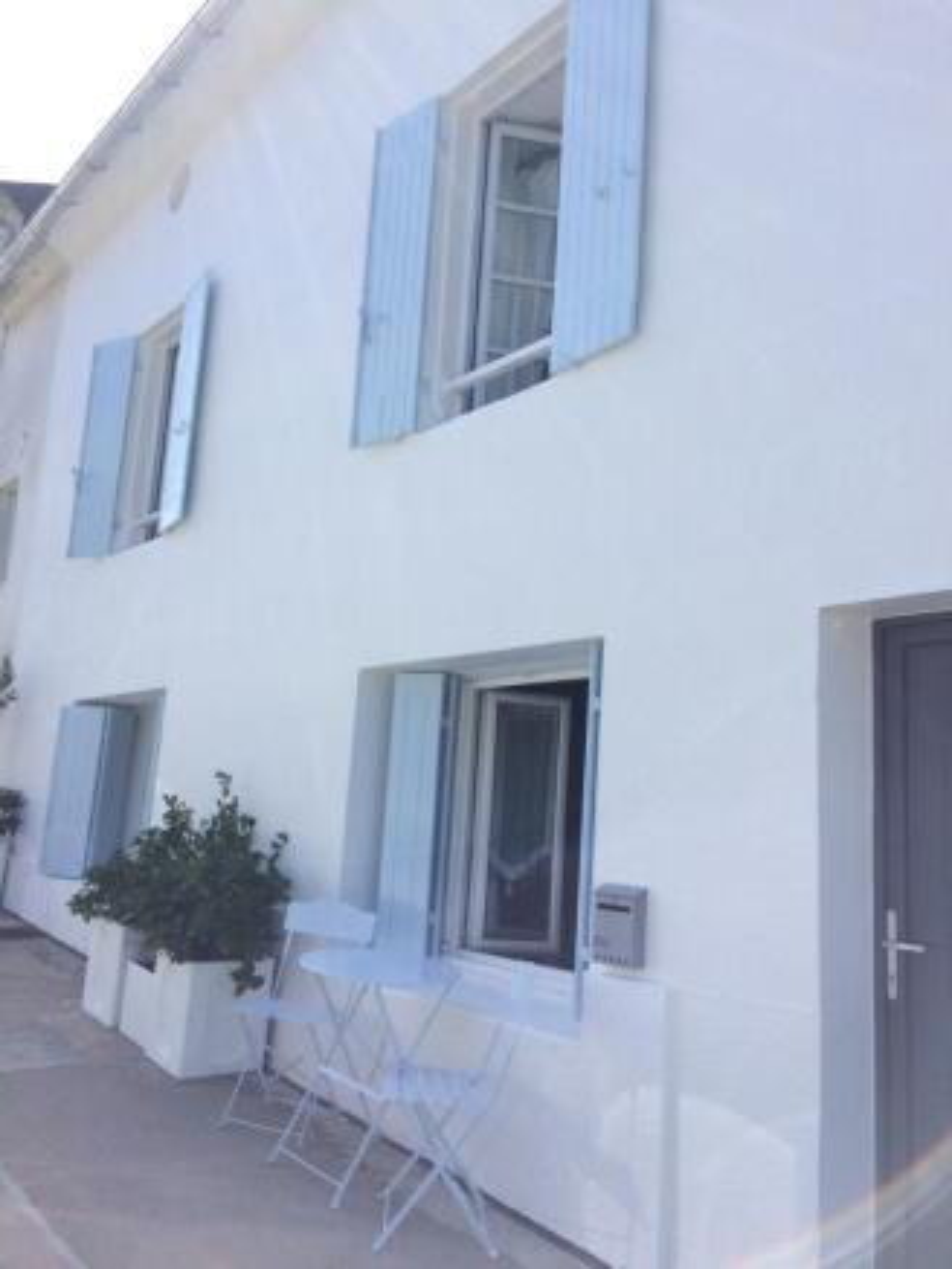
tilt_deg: +9.9
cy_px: 634
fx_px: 1063
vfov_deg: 61.6
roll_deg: -3.0
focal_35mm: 29
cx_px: 476
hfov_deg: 48.2
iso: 32
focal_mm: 4.15
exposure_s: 1/1709
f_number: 2.2
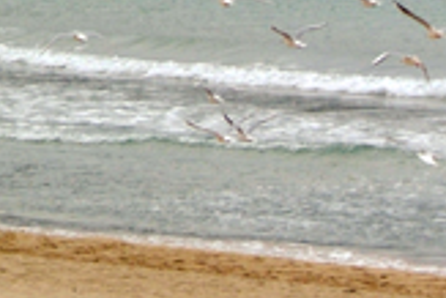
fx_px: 6807
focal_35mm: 549
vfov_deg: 2.5
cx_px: 819
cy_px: -290
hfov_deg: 3.7
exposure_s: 1/350
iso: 400
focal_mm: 85
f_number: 9.5
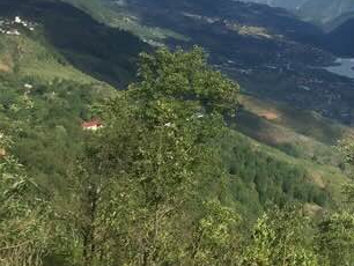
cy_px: 35
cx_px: 443
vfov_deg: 15.1
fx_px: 993
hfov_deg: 18.9
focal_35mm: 97
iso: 32
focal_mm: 4.15
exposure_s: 1/1464
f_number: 2.2
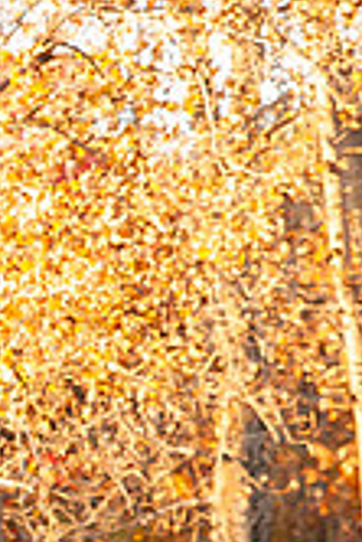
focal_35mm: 301
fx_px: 4530
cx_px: -498
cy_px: 599
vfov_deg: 6.8
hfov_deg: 4.5
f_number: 4.5
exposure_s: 1/160
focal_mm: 70
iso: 400
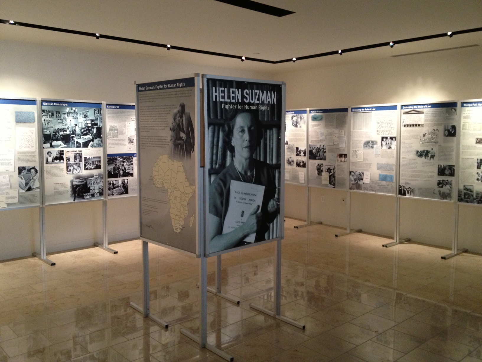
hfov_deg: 52.6
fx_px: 487
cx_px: 241
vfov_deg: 40.7
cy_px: 181
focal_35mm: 35
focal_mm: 4.28
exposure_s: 1/20
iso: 250
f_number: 2.4
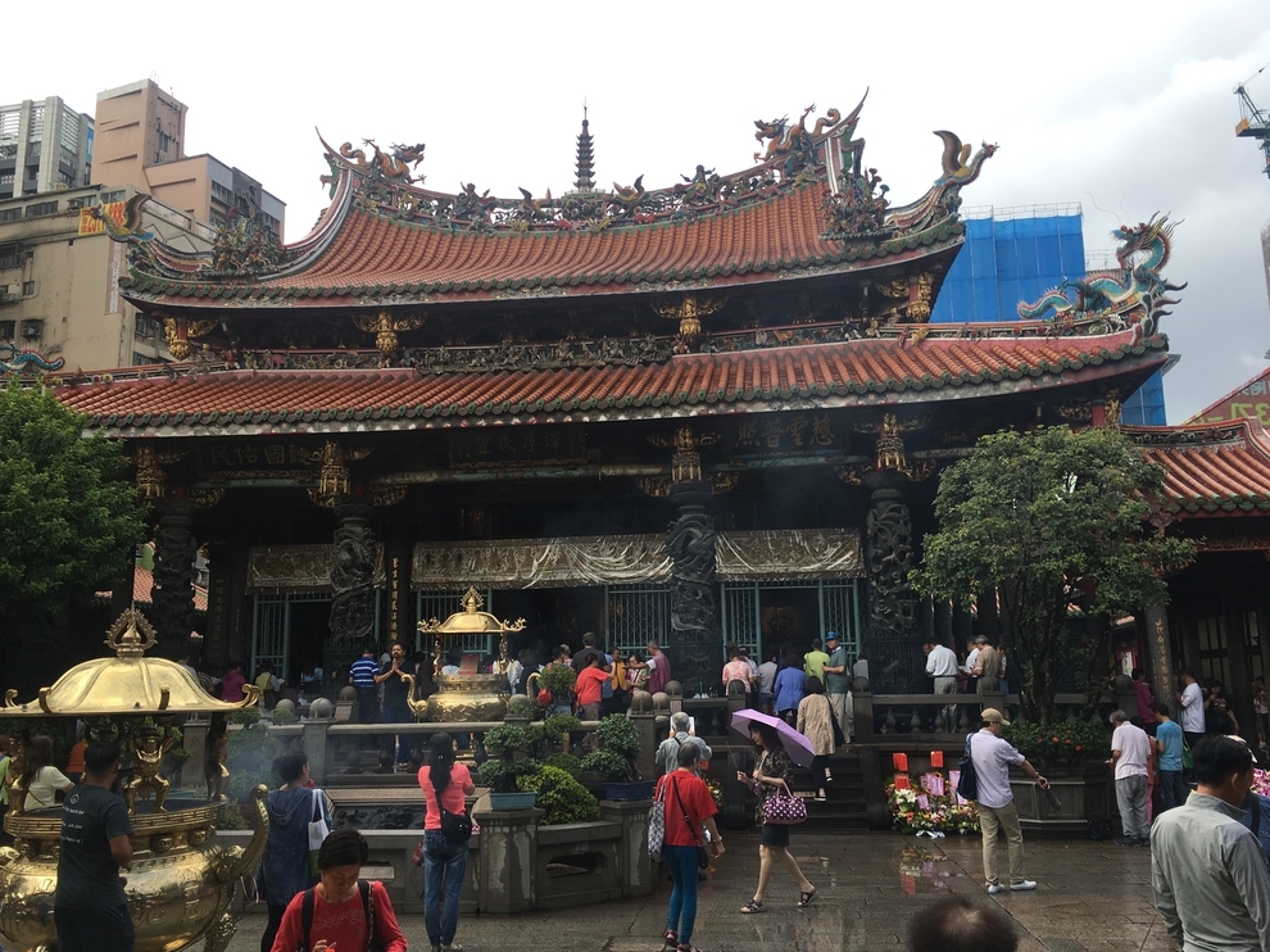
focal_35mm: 30
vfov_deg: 46.8
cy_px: 491
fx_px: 1100
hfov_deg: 60.0
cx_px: 638
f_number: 2.2
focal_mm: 4.15
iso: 25
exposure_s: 1/416
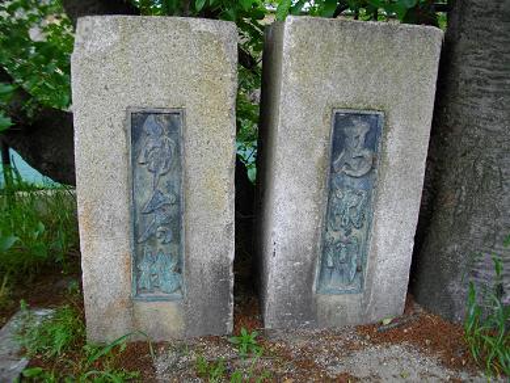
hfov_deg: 56.8
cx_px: 255
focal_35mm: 32
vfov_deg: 44.2
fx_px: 472
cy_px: 192
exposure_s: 1/125
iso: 127
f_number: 2.9
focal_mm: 5.7
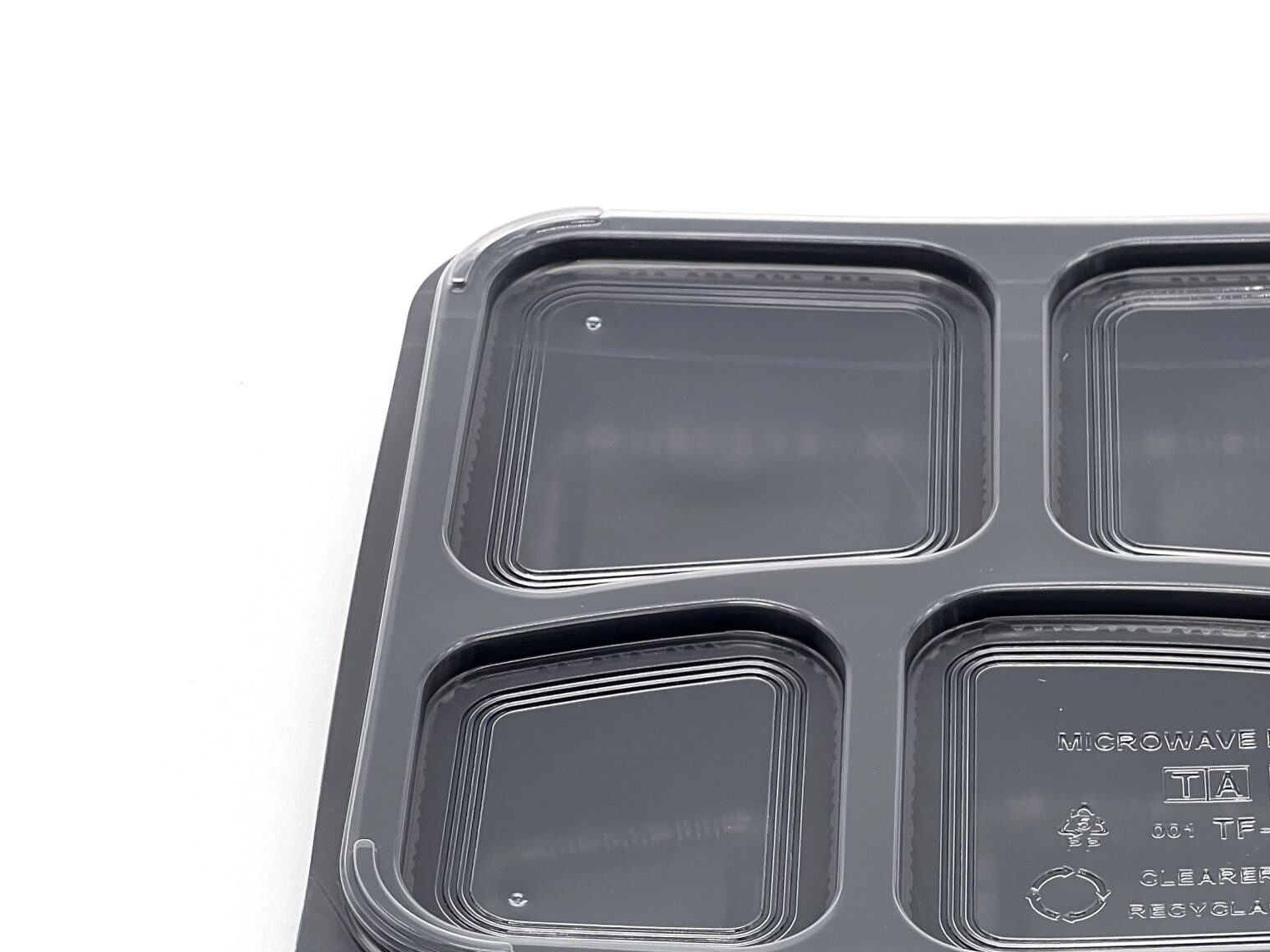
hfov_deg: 15.2
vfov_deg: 11.5
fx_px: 4733
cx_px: 1040
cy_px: 714
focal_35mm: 129
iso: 64
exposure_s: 1/100
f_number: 2.8
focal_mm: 9
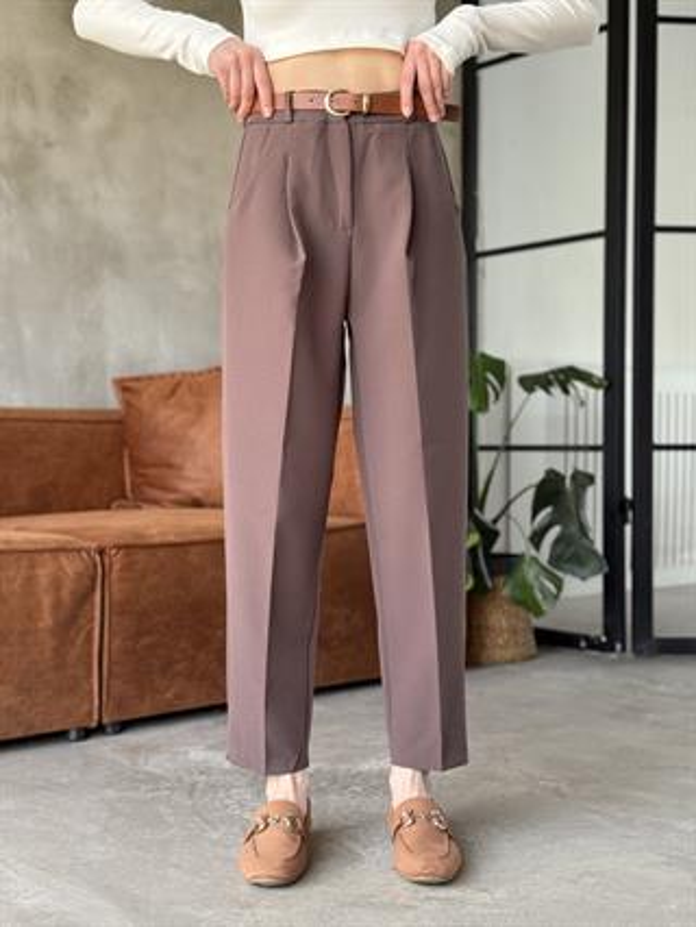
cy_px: 464
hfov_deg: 30.3
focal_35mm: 48
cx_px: 348
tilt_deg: -0.6
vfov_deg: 39.6
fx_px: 1286
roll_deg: -0.1
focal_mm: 6.76
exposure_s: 1/60
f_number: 1.78
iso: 200
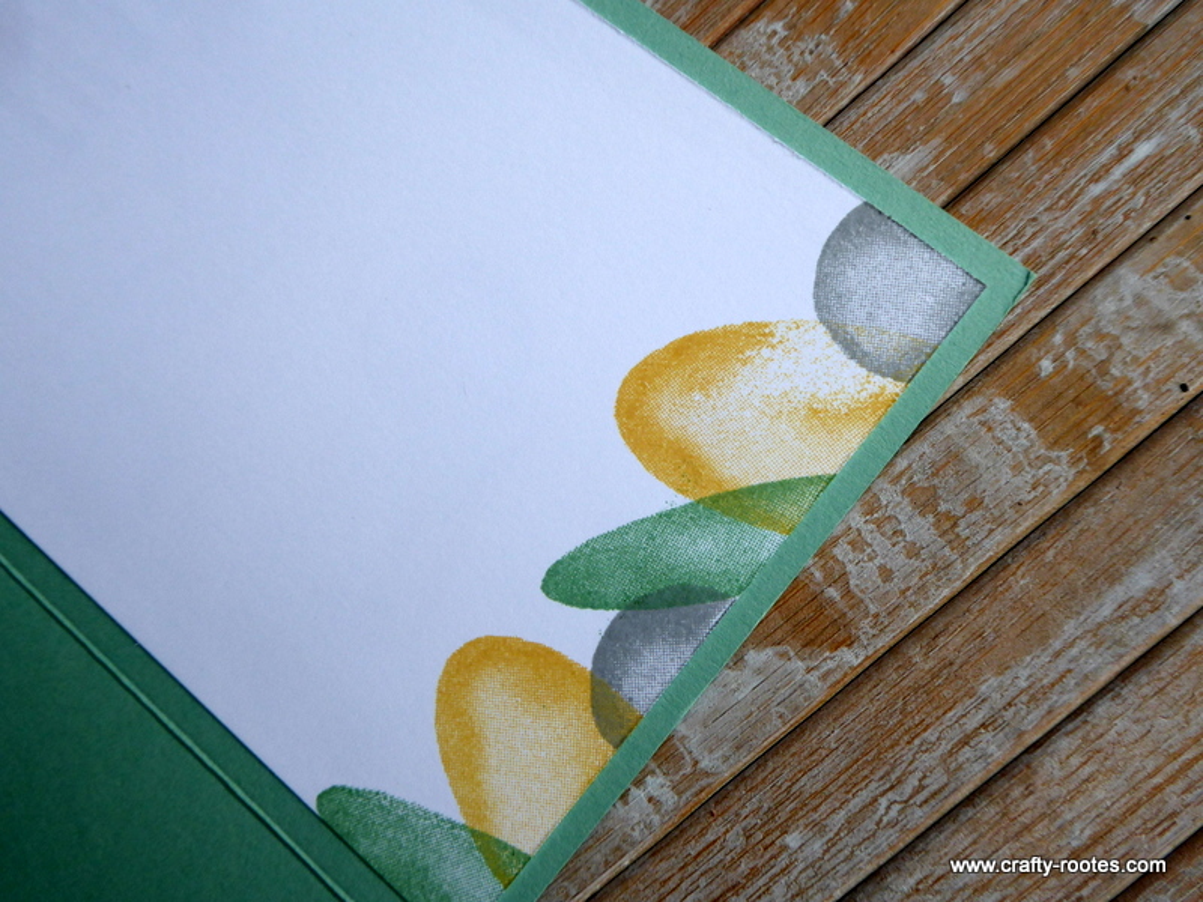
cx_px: 602
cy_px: 451
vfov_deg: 48.2
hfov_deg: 61.7
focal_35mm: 29
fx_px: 1008
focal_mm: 5
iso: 80
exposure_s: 1/100
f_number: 3.5
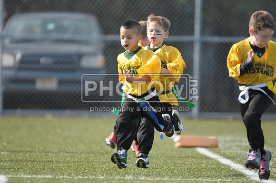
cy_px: 92
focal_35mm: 600
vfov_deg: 2.3
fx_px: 4594
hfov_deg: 3.4
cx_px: 138
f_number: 4
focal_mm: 400
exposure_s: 1/4000
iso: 1600
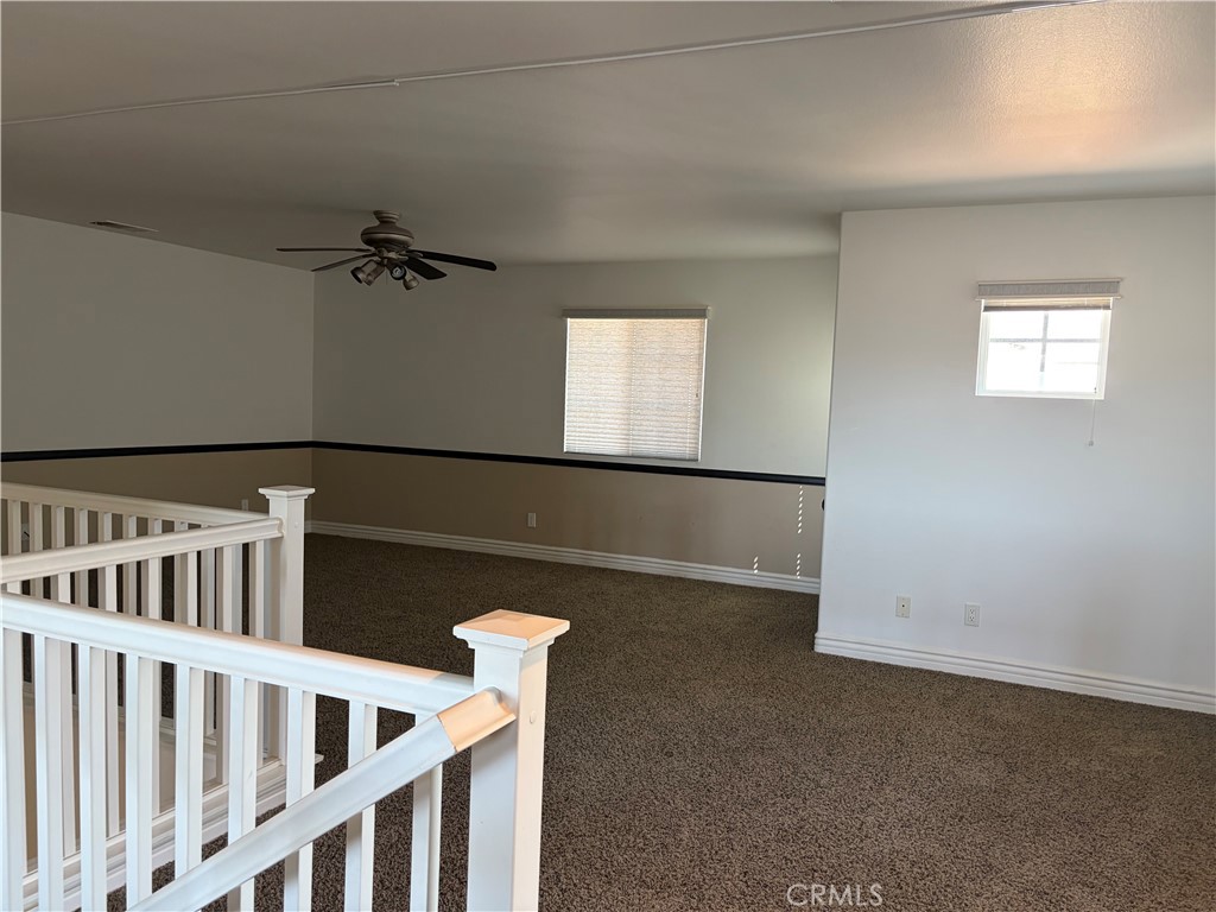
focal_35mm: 26
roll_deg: -1.5
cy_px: 456
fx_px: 913
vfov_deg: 53.1
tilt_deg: -3.8
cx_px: 608
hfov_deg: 67.3
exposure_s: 1/60
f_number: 1.6
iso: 160
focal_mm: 5.96
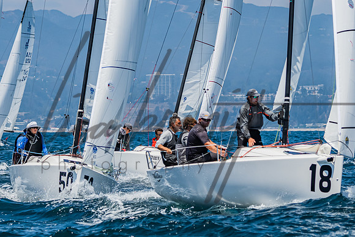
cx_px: 81
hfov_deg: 5.8
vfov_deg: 3.8
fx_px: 3524
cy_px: 50
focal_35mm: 357
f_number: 6.3
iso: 400
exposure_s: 1/2500
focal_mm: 180
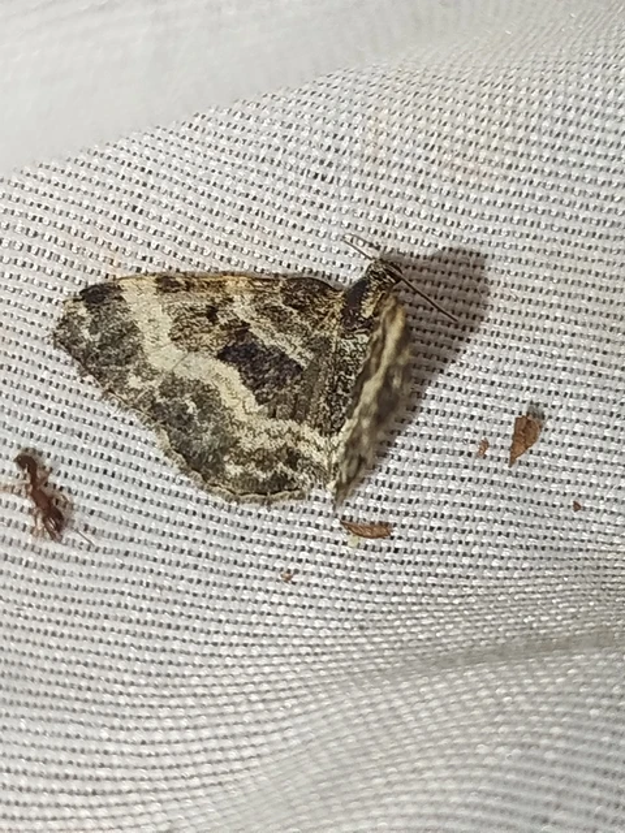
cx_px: 312
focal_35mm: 103
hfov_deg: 14.4
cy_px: 416
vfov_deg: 19.1
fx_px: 2480
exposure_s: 1/50
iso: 80
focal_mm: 5.31
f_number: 1.7
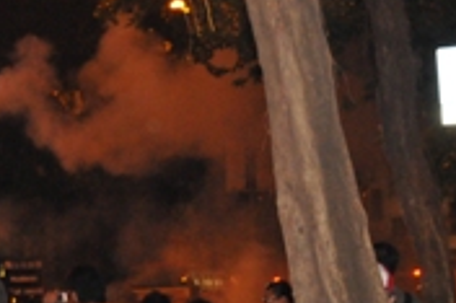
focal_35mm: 172
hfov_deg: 11.8
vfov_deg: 7.9
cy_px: 280
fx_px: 2180
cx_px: 5
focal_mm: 45
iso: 3200
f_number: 7.1
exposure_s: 1/60
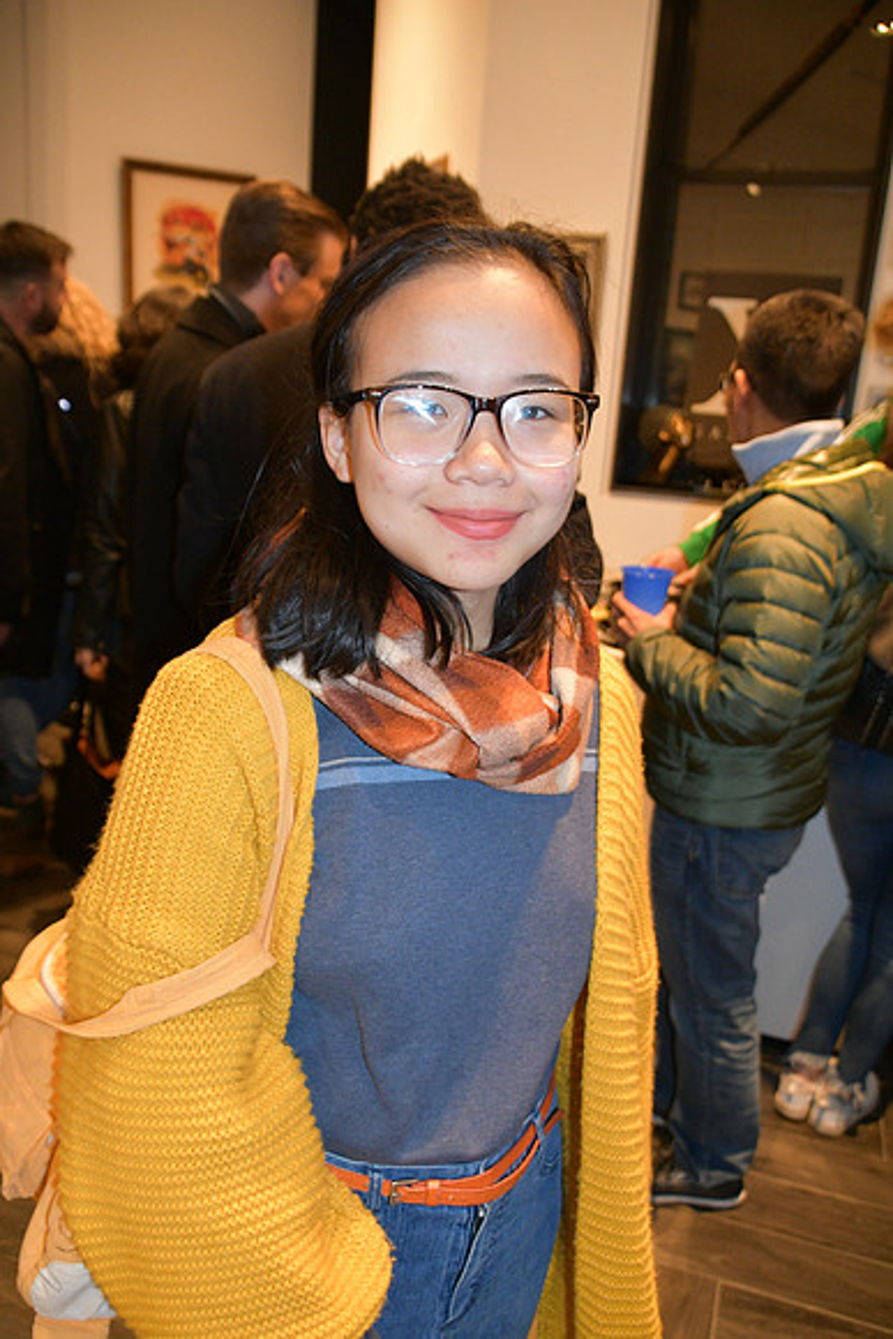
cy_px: 670
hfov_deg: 48.0
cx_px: 446
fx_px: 1004
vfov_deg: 67.4
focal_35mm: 27
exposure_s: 1/60
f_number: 3.5
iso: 1600
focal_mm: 18
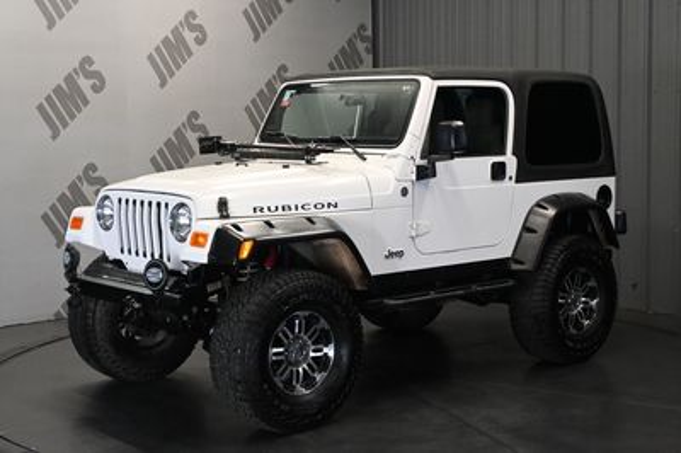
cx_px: 340
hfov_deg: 36.9
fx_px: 1021
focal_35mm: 54
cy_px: 226
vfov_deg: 25.0
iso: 3200
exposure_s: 1/80
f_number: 5.3
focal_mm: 36
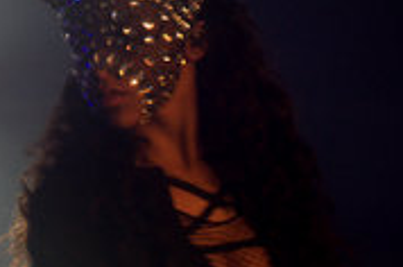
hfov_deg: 6.8
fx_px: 3397
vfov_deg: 4.5
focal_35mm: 304
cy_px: 341
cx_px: 226
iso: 800
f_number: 2.8
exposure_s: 1/60
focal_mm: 50
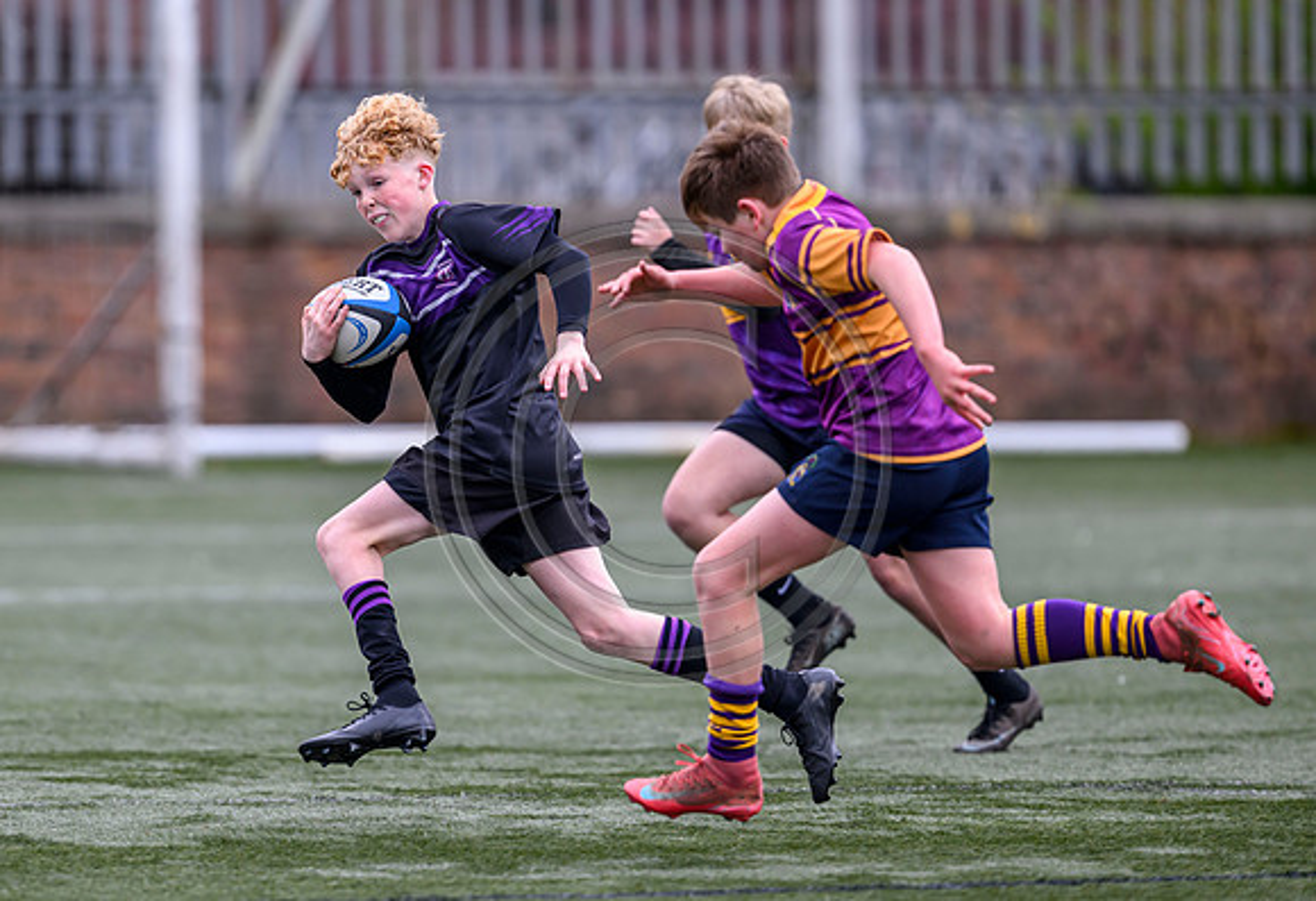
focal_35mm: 471
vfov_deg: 3.0
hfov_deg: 4.3
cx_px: 606
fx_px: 17366
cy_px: 470
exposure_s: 1/1600
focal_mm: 400
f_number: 3.5
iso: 800
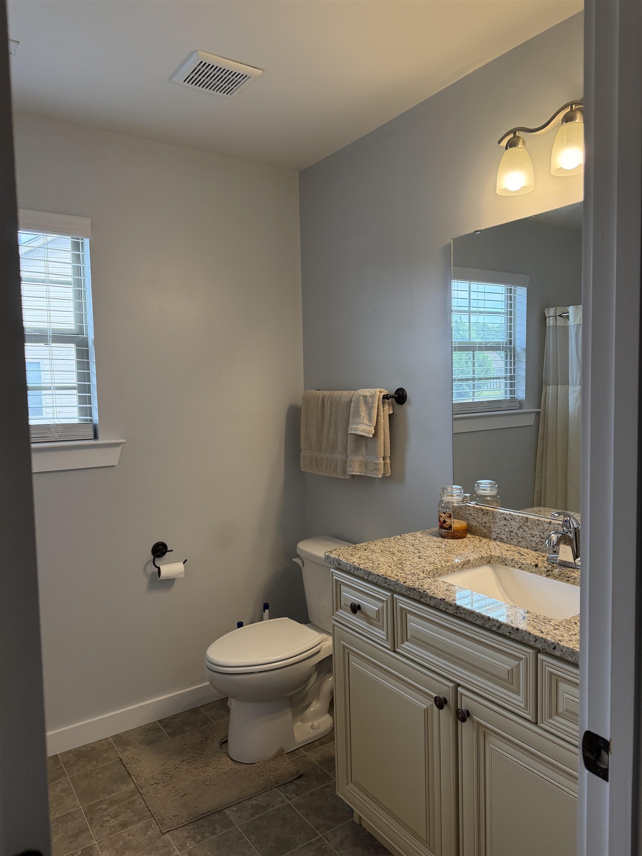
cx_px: 321
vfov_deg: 71.6
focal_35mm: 24
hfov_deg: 56.8
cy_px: 428
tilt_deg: -3.5
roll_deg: +0.5
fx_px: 593
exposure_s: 1/204
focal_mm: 6.76
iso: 200
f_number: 1.78
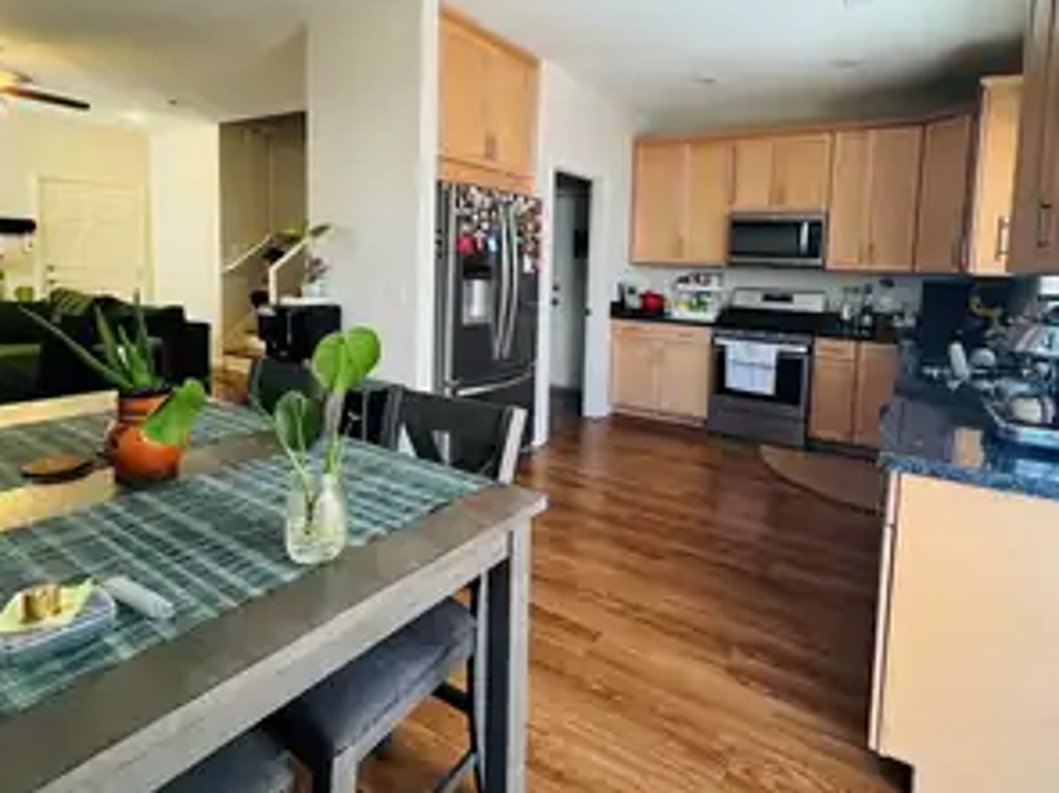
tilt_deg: -4.8
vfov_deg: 67.8
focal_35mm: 19
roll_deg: -1.6
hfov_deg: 84.3
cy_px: 309
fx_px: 581
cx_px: 592
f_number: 2.2
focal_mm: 2.22
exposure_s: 1/60
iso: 200
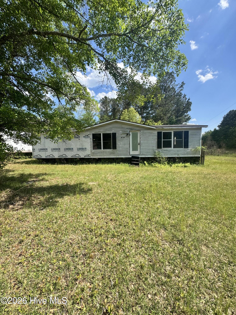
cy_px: 158
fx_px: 127
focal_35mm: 14
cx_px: 118
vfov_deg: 102.1
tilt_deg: -4.6
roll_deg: +1.3
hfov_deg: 85.7
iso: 50
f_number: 2.2
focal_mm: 2.22
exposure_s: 1/1217
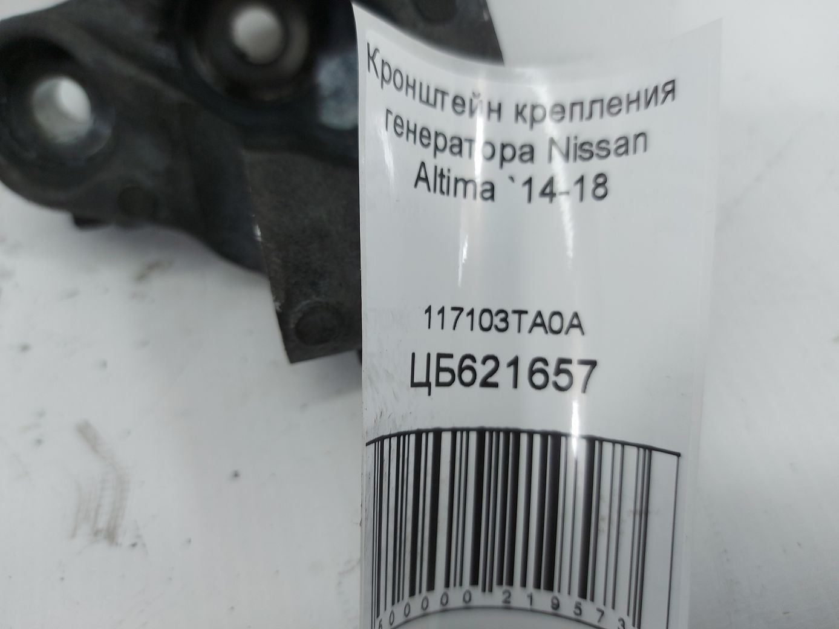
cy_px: 314
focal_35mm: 24
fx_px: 582
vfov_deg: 56.8
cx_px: 420
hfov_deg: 71.6
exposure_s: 1/100
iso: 50
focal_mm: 5.23
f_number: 1.8
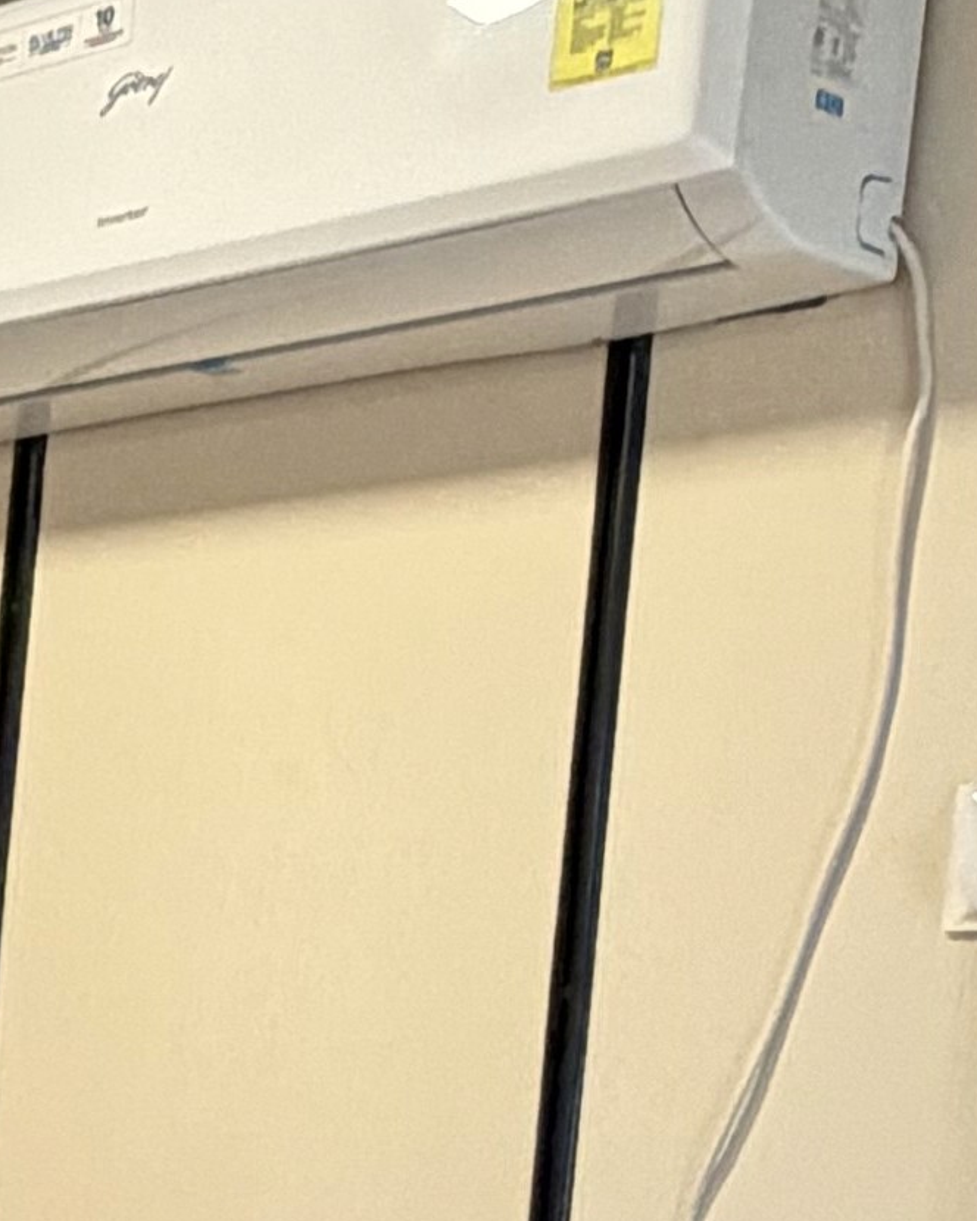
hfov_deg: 12.8
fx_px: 3398
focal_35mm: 94
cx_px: -1336
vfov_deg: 18.8
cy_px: 1618
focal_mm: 2.22
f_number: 2.2
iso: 250
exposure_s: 1/100
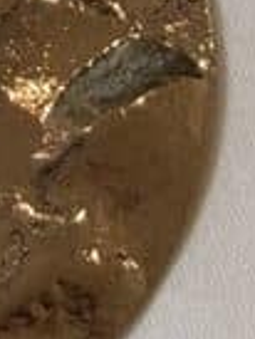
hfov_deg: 3.7
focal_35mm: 389
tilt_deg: -74.5
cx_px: -525
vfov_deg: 4.8
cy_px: -725
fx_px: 3815
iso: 32
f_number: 1.6
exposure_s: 1/100
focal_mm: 5.96
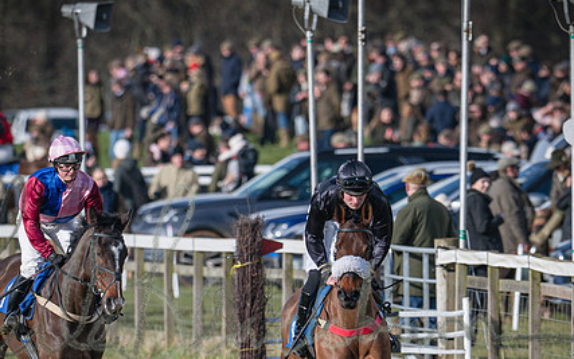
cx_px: 270
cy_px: 277
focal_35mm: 967
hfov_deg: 2.2
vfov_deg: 1.4
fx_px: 15129
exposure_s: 1/3200
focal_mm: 400
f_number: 5
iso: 400
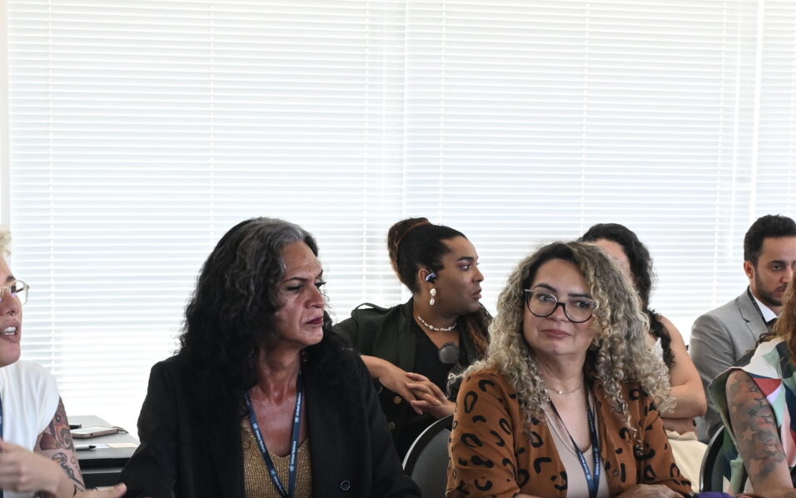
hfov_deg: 22.9
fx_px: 1953
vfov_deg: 14.4
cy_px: 431
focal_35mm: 90
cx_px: 240
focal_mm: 22
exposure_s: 1/50
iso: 800
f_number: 10
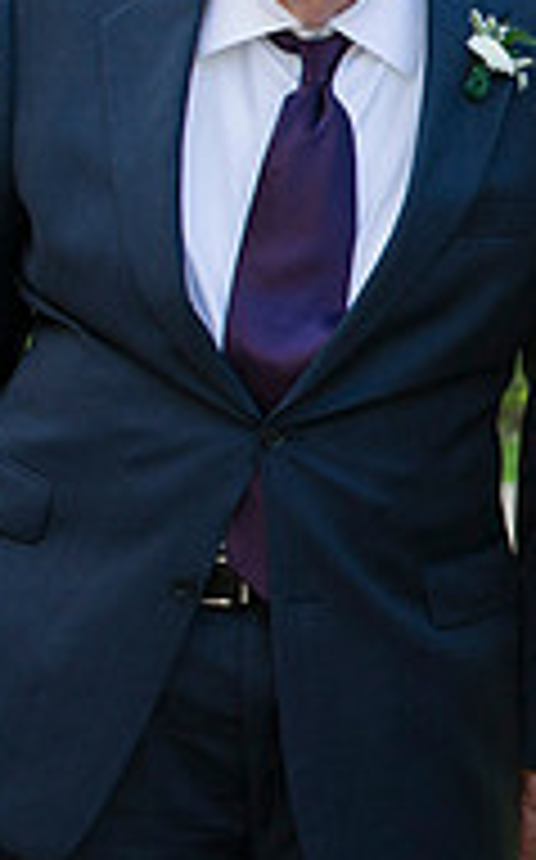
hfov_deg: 5.1
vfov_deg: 8.2
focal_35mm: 254
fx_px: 5950
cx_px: 919
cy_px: 90
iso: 500
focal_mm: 82
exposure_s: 1/100
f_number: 5.6
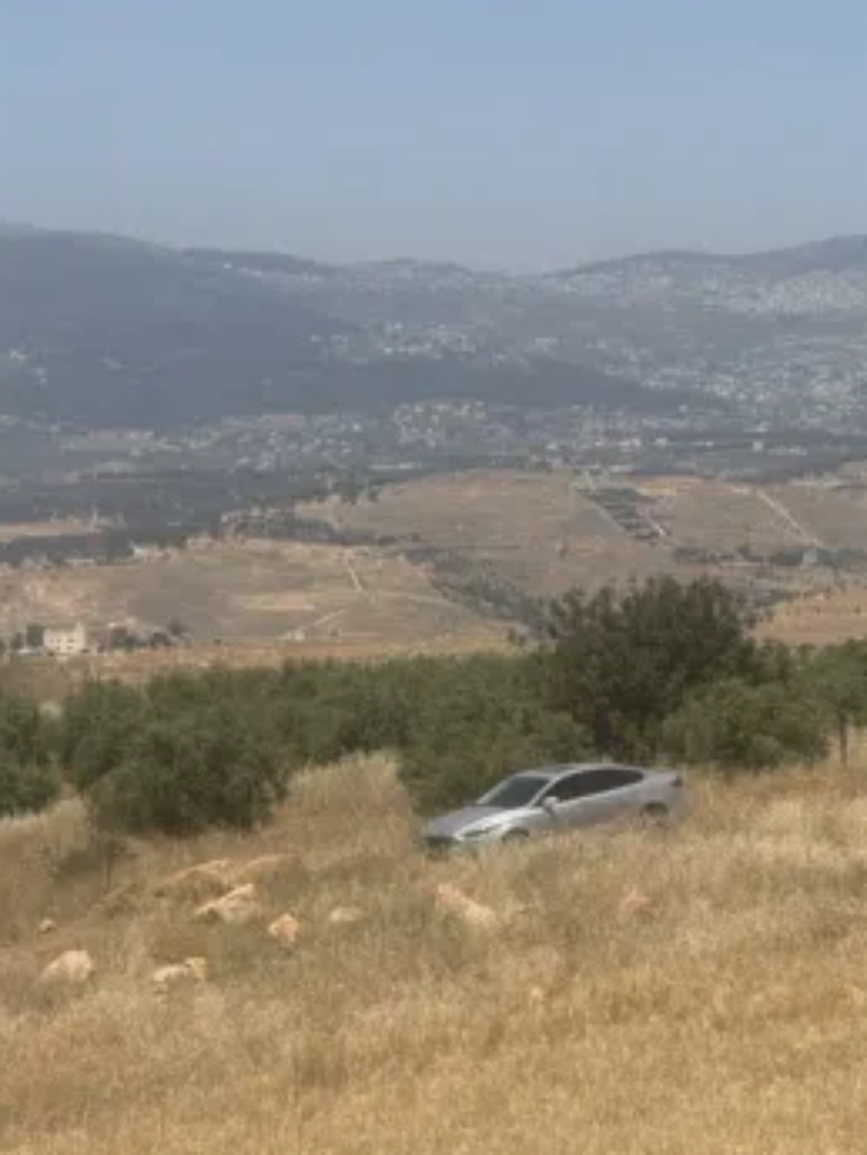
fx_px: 4639
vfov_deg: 14.2
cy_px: 656
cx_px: 455
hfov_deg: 10.7
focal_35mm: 139
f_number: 2.8
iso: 50
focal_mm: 15.66
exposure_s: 1/2525
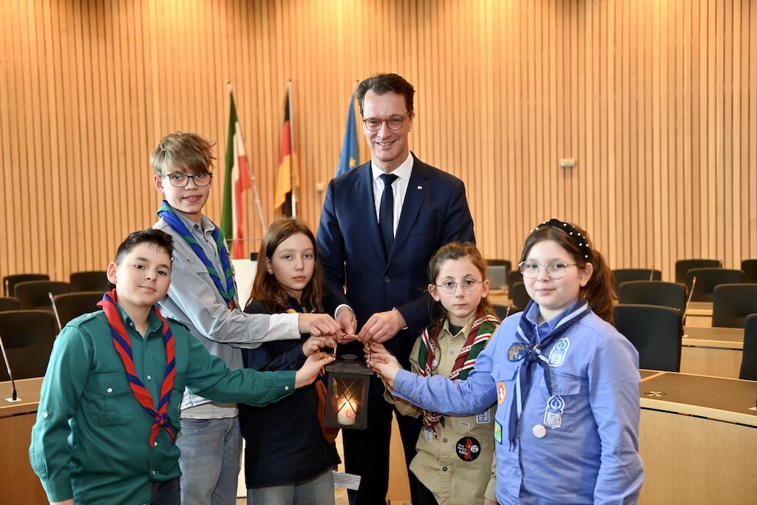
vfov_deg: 30.5
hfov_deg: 44.5
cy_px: 252
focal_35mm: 44
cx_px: 378
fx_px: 925
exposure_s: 1/100
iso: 560
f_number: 2.8
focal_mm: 44
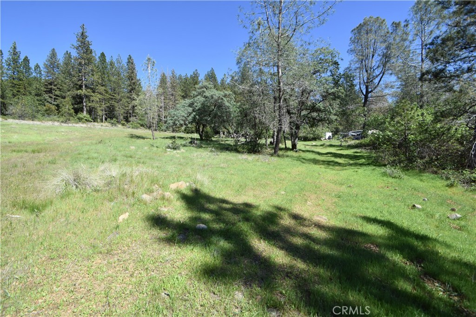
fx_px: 198
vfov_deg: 77.3
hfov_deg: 100.4
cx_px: 238
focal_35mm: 15
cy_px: 158
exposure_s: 1/500
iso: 320
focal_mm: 10
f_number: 8
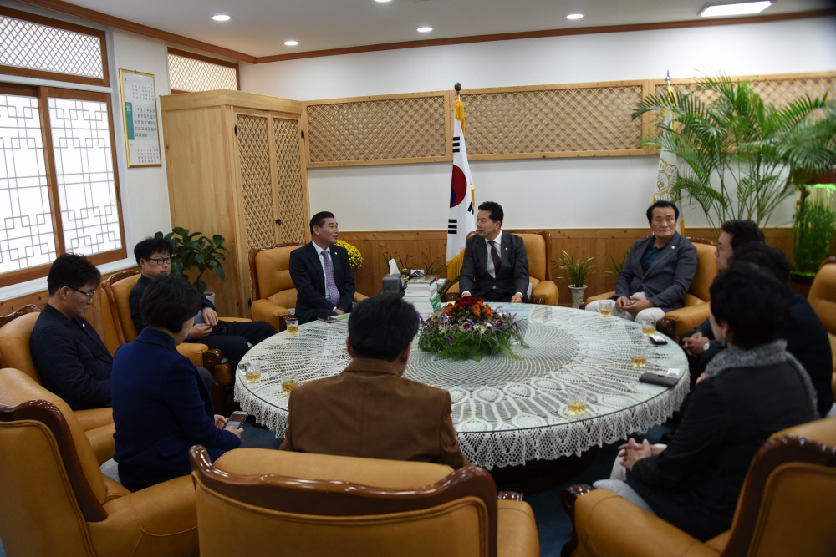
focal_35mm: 28
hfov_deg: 65.5
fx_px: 650
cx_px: 418
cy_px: 278
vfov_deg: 46.4
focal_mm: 28
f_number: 4
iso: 800
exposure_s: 1/125
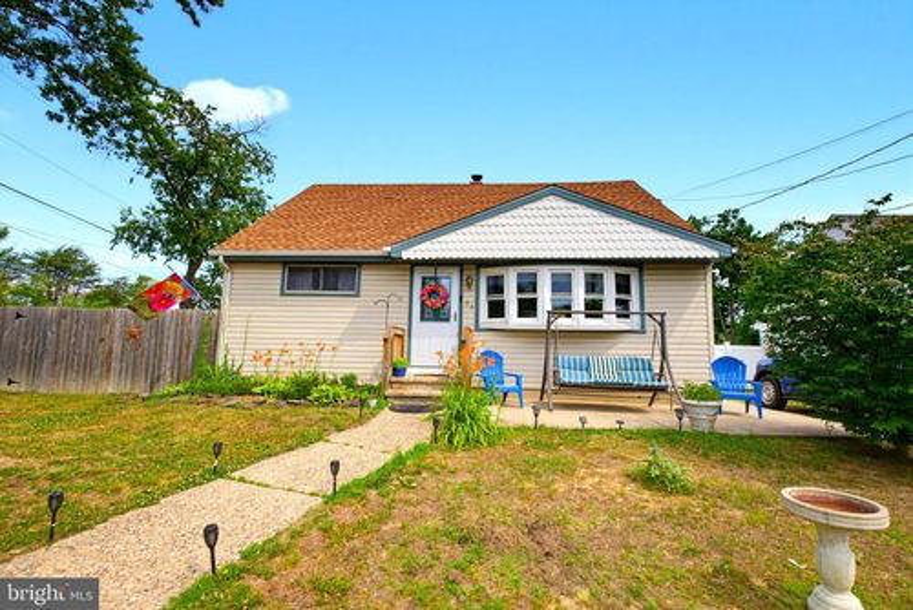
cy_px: 305
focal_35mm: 16
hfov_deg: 96.7
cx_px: 456
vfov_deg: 73.8
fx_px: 406
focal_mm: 16
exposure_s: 1/15
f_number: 16
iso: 80
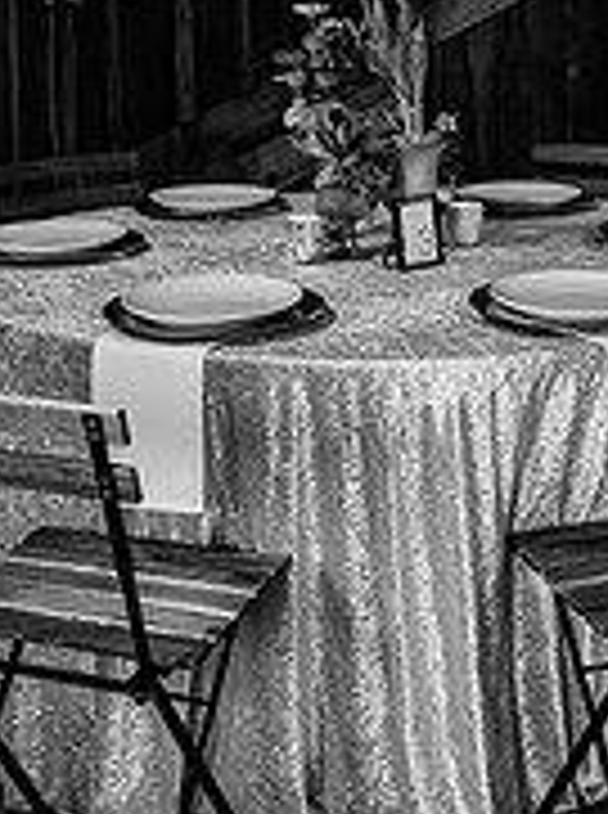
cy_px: 58
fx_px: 1575
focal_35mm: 67
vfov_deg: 27.8
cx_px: 381
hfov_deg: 21.8
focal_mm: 28
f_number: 3.5
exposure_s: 1/200
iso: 500
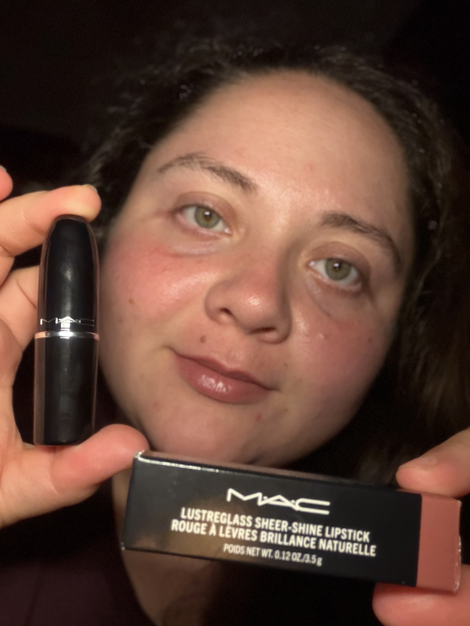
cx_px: 235
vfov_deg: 60.0
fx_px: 543
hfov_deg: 46.8
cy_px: 313
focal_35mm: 30
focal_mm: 2.7
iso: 640
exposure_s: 1/19
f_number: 1.9
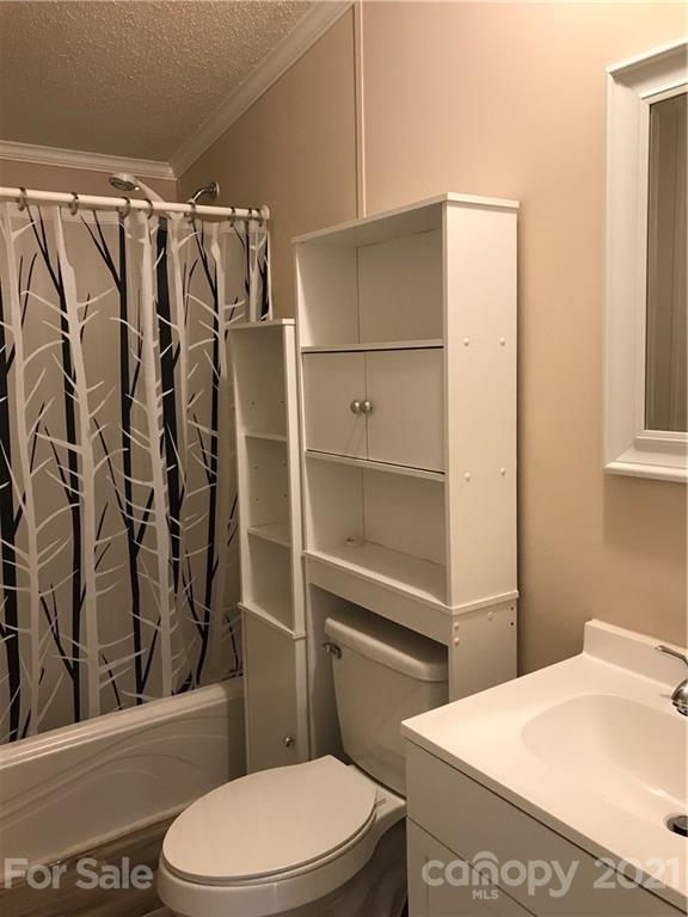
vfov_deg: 63.4
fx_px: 742
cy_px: 458
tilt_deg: -8.9
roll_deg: +1.3
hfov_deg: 49.7
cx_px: 344
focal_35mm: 28
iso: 40
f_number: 1.8
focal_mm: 3.99
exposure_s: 1/17
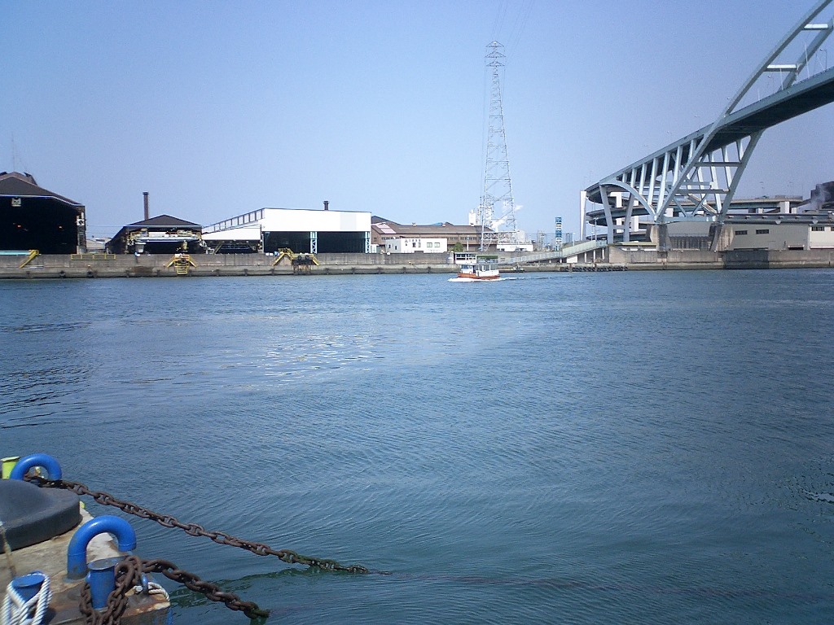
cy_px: 312
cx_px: 417
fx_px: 891
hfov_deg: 50.1
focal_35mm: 37
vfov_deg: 38.7
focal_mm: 5.6
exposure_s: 1/1000
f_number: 3.5
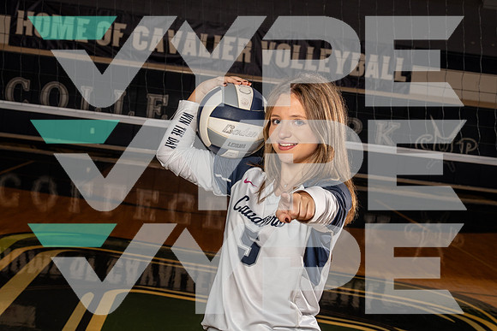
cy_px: 166
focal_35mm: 70
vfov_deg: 19.5
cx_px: 248
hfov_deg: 28.8
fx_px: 967
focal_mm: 70
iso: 640
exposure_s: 1/250
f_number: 11
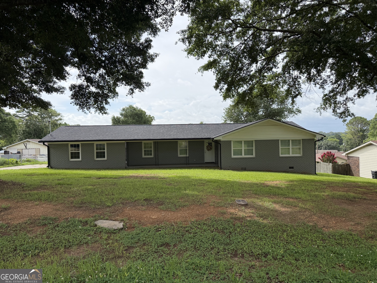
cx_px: 188
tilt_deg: -0.4
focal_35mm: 24
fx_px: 261
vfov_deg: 56.8
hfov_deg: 71.6
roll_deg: +1.3
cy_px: 142
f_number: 1.78
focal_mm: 6.76
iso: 100
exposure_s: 1/4975
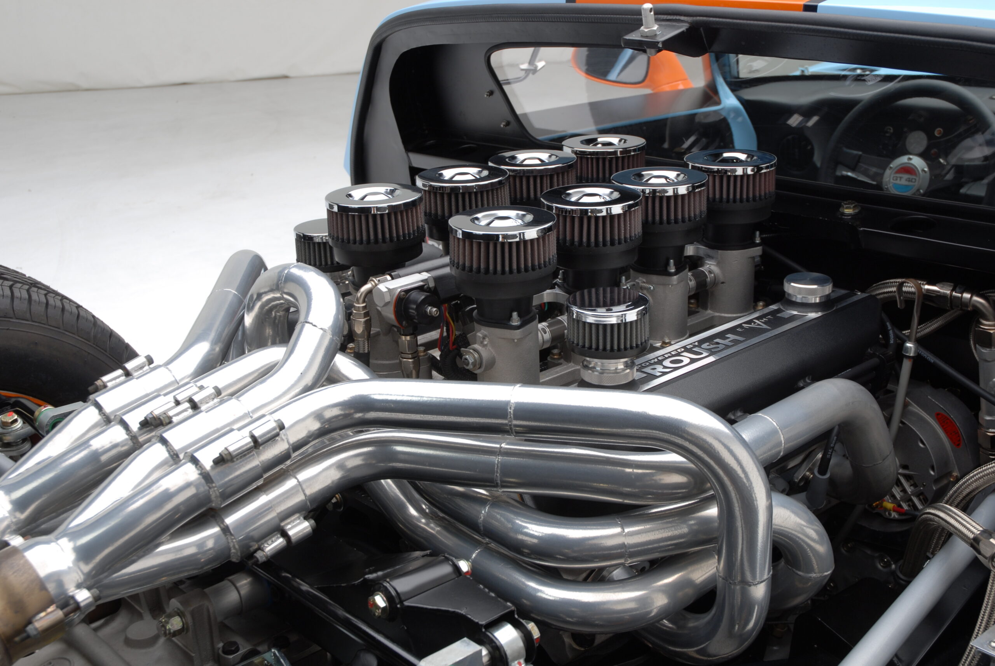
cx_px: 498
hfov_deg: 44.9
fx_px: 1204
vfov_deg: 30.9
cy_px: 333
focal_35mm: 44
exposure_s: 1/40
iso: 125
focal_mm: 29
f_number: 7.1
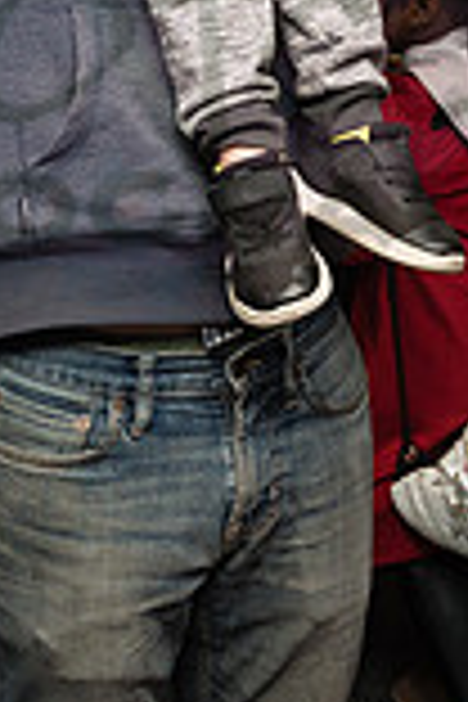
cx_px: 38
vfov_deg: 16.1
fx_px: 2418
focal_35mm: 124
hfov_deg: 11.0
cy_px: -68
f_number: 4.5
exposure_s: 1/250
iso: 1000
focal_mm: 24
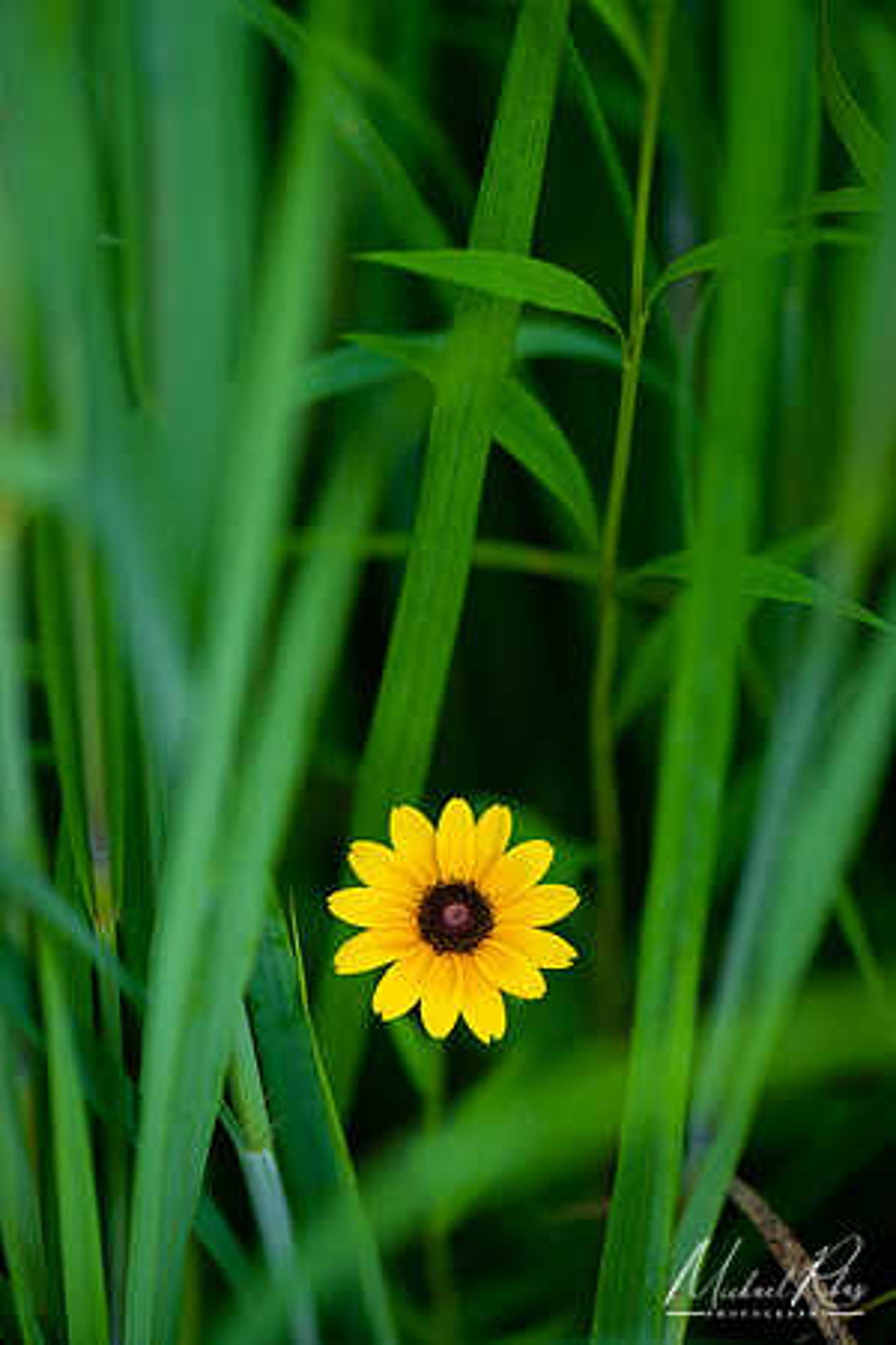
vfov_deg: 19.5
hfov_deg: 13.0
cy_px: 672
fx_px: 3920
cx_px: 448
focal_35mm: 105
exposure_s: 1/90
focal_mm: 105
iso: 100
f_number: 4
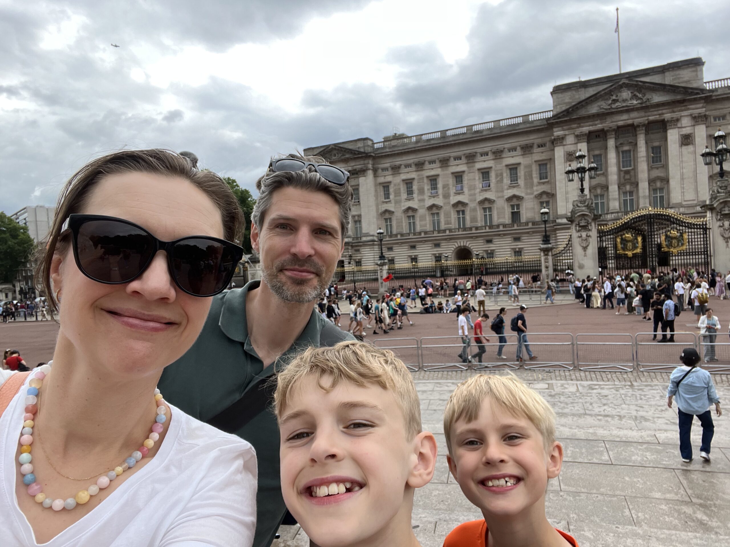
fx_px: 485
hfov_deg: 73.9
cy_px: 274
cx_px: 365
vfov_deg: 58.9
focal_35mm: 23
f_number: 2.2
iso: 32
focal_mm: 2.71
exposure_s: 1/311
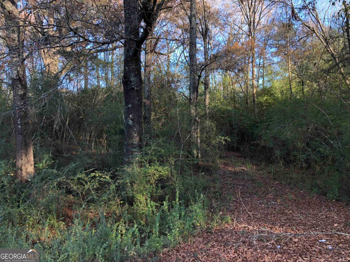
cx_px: 175
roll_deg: +2.6
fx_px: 283
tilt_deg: +1.5
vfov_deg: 49.7
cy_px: 131
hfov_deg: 63.4
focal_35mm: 28
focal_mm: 3.99
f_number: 1.8
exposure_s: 1/120
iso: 50
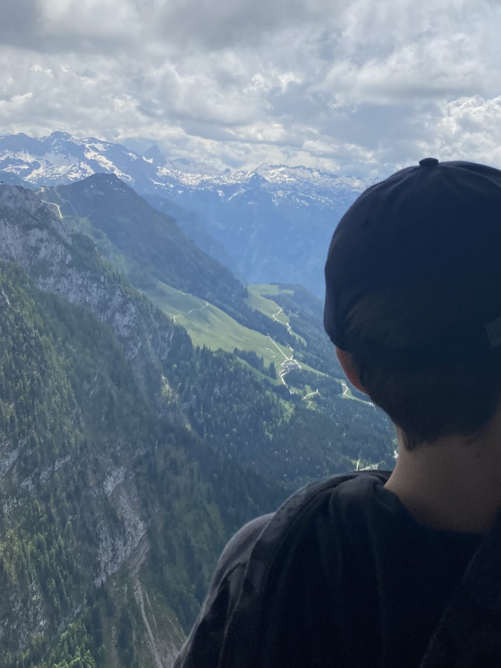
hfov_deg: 30.9
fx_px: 887
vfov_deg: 40.8
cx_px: 380
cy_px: 237
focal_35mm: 46
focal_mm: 3.99
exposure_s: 1/3472
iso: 20
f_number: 1.8
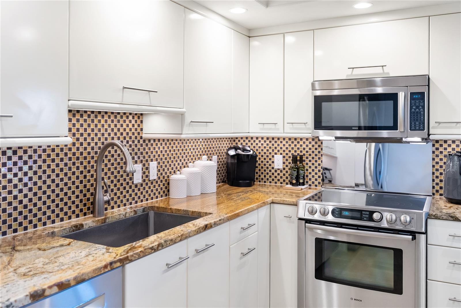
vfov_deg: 42.4
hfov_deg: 60.3
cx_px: 230
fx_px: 397
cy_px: 154
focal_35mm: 31
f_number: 3.2
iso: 1000
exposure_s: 1/125
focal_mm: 31
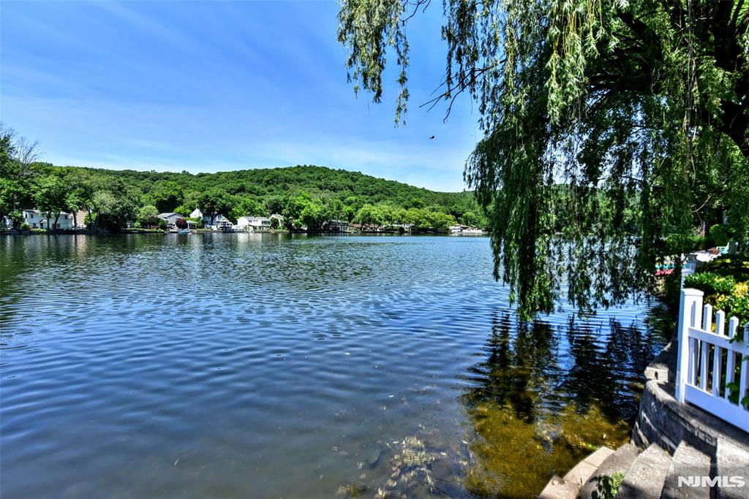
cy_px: 250
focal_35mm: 19
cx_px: 374
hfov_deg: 86.9
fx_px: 395
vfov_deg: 64.6
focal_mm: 19
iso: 800
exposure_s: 1/4000
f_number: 5.6
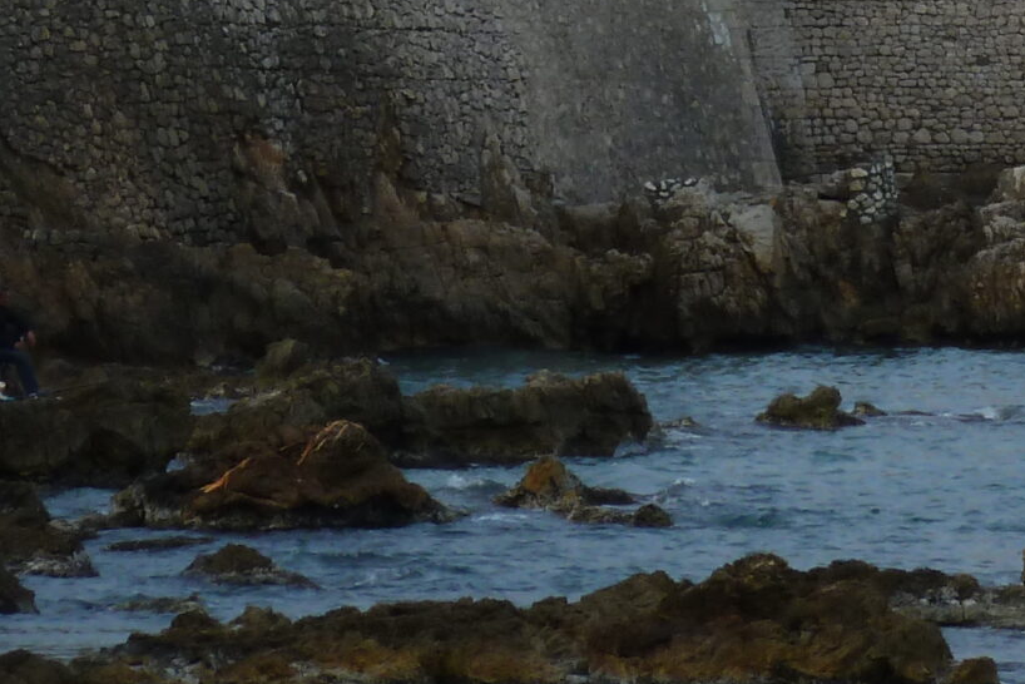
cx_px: 1262
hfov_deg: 4.0
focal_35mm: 514
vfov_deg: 2.7
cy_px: -476
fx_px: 14639
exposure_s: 1/250
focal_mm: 25.9
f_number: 4.5
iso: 80
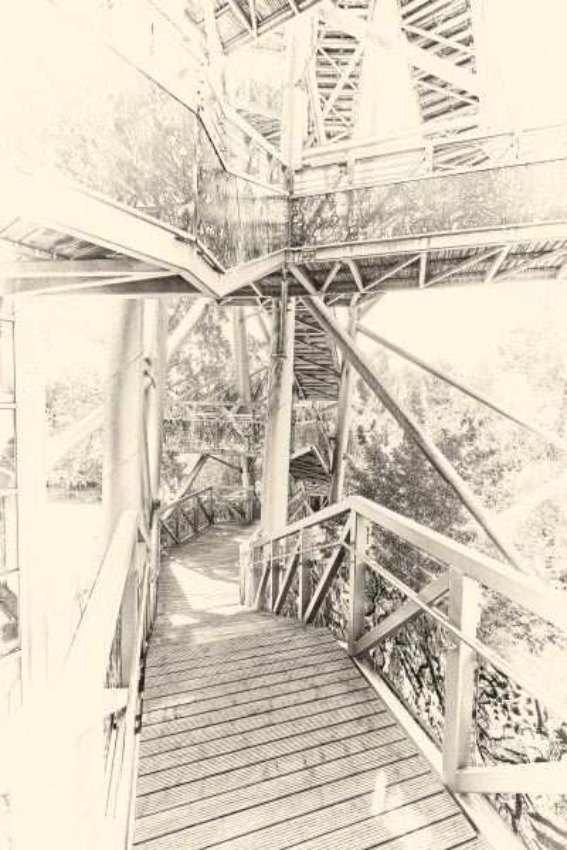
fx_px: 354
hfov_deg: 77.3
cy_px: 425
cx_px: 284
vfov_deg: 100.4
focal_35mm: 15
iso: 200
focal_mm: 10
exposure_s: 1/640
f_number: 4
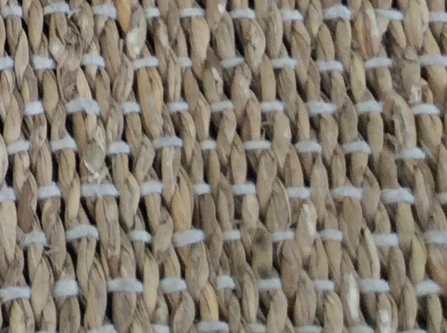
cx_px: -407
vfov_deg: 10.1
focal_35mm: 134
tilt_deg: -52.2
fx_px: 1727
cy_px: -350
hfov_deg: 13.0
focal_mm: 3.3
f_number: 2.4
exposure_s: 1/25
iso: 40
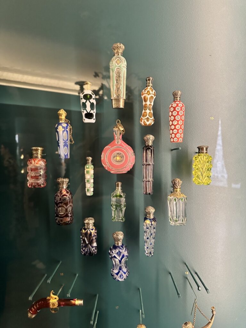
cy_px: 164
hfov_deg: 56.8
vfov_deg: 71.6
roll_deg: -0.4
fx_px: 227
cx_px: 123
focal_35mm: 24
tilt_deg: -1.1
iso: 800
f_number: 1.78
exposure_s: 1/44
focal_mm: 6.86
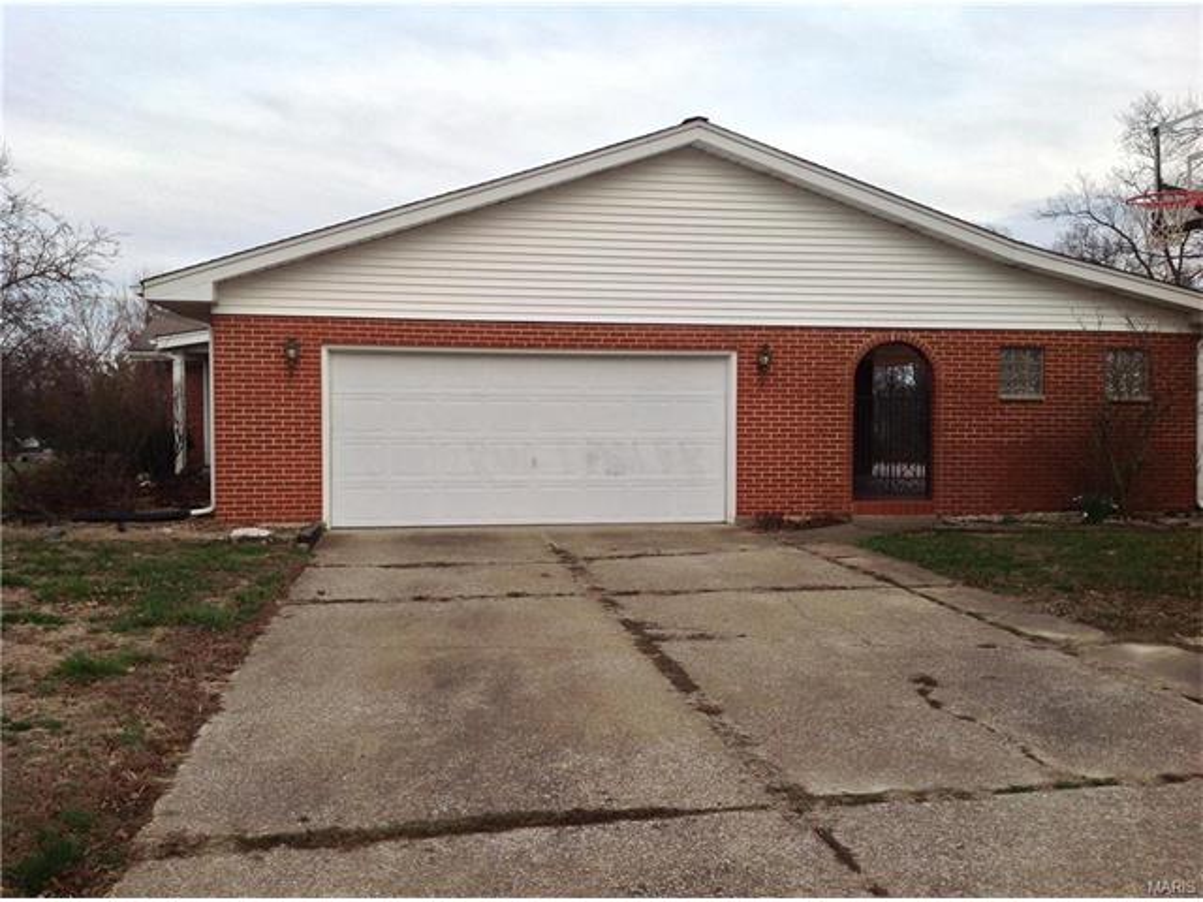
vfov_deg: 40.7
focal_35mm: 35
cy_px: 451
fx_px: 1216
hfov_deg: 52.6
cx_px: 602
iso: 50
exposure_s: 1/308
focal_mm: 4.28
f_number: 2.4
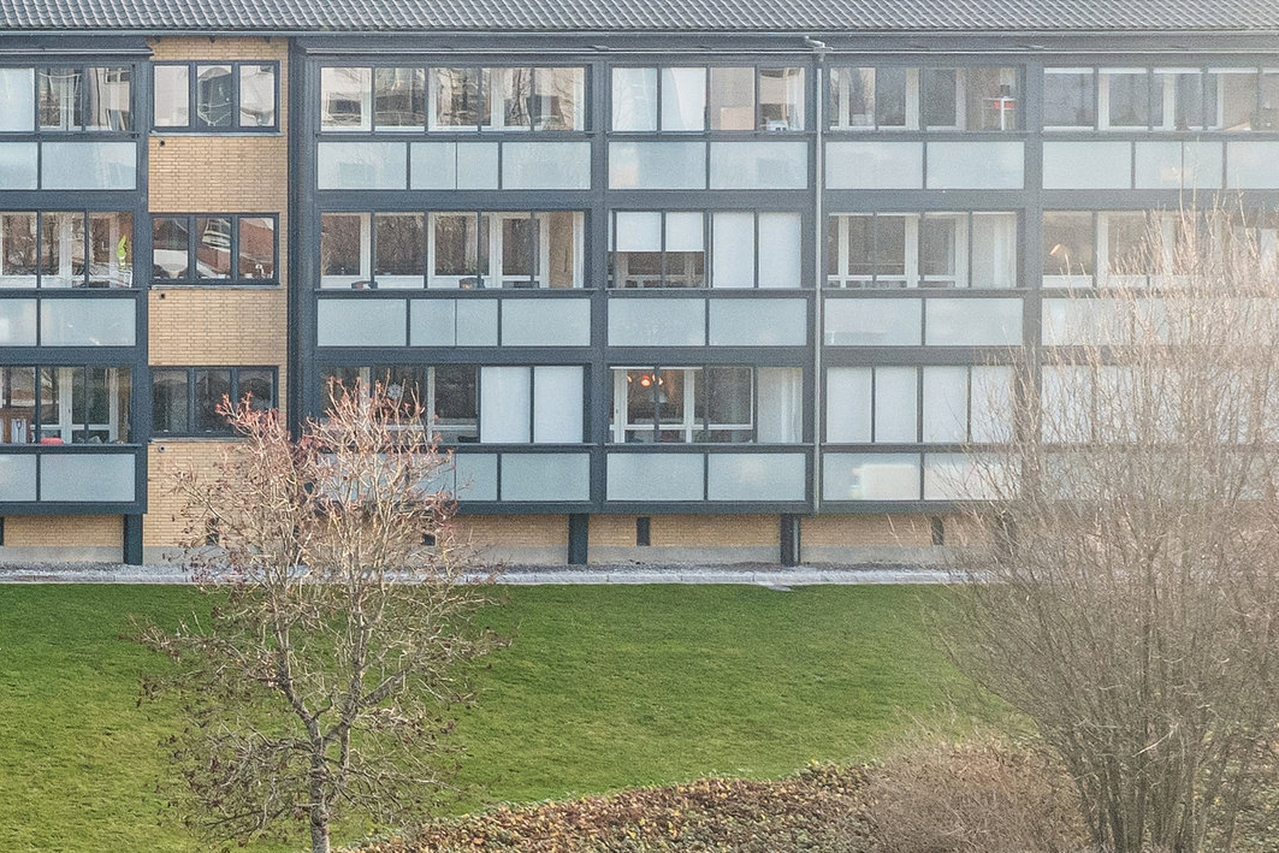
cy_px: 397
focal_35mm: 79
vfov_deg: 17.3
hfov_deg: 23.1
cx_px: -334
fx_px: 2807
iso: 100
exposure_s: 1/100
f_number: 6.3
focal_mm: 10.3
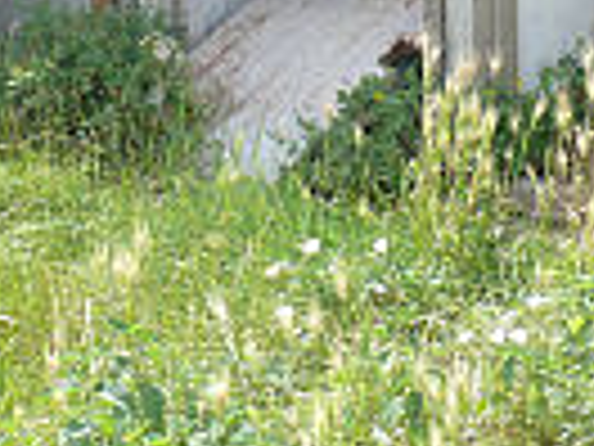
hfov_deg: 16.4
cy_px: -288
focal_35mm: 119
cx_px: 486
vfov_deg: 11.7
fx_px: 2042
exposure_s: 1/200
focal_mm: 7.4
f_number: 5
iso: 100
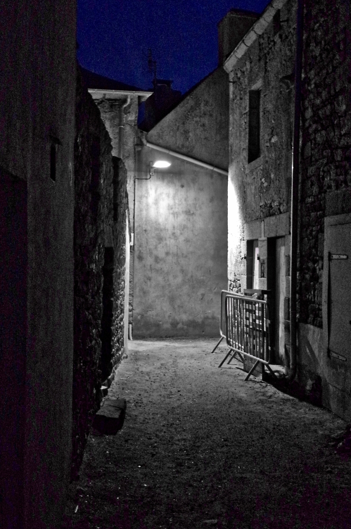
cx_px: 176
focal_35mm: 43
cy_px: 264
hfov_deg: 31.1
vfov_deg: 45.5
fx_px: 631
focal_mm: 29
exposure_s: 1/13
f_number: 4
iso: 3200
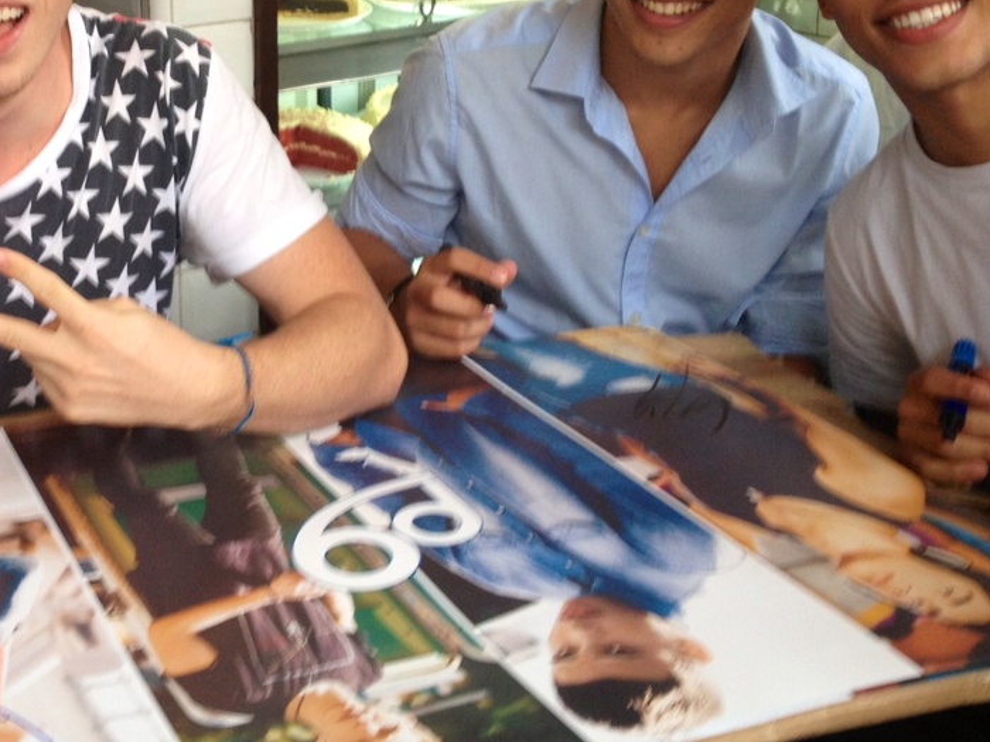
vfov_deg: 22.6
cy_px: 131
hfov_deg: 29.6
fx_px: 1830
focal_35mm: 64
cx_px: 204
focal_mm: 4.28
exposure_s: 1/40
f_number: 2.4
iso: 64
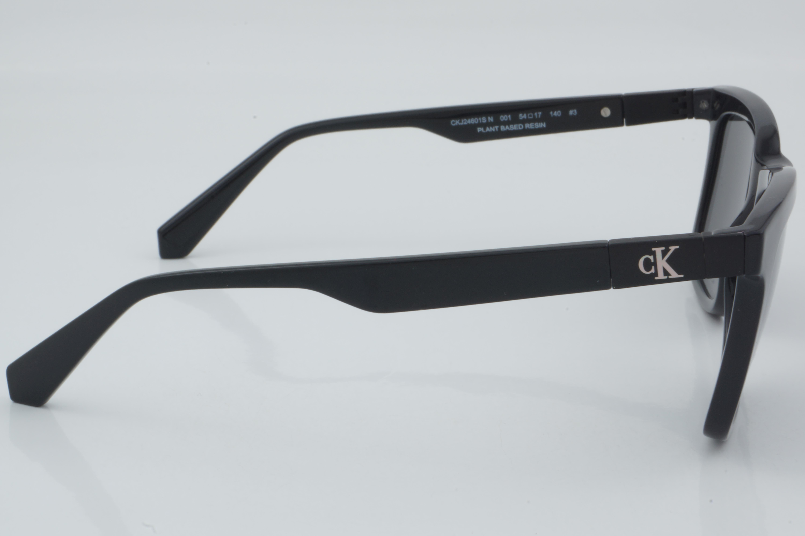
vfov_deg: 18.2
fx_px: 1677
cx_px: 402
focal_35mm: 75
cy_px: 268
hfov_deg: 27.0
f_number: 32
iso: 100
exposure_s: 1/3
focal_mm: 50
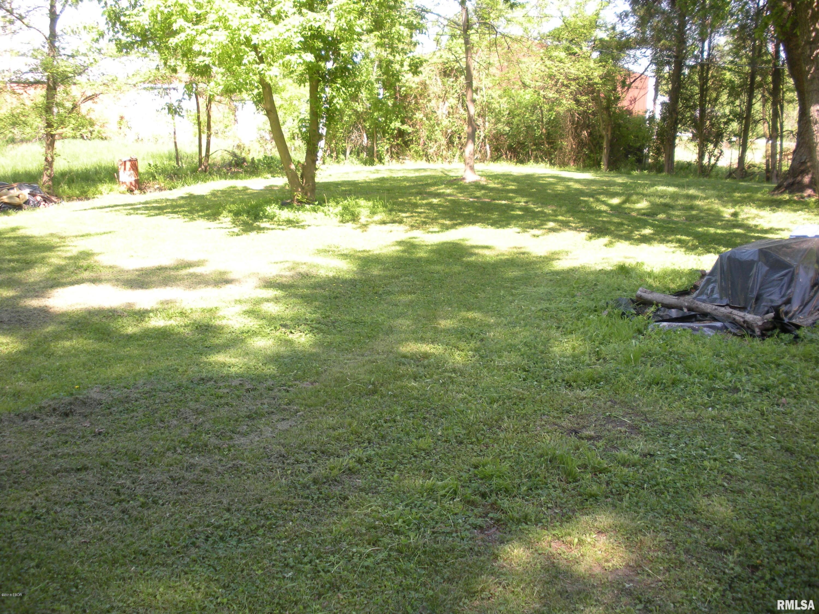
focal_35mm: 36
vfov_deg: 39.7
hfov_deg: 51.4
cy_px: 307
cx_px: 410
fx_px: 852
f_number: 3.5
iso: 88
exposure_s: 1/94.3
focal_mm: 6.3
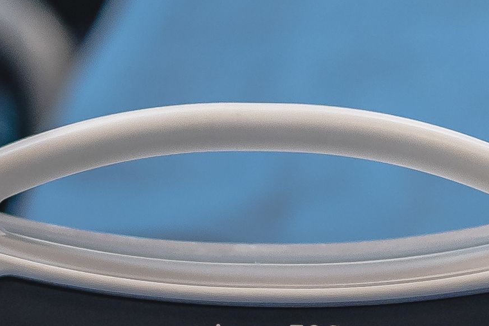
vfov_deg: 2.4
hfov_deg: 3.6
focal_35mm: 572
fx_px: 7768
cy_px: 360
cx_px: -136
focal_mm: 85
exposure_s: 1/320
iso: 1000
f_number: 2
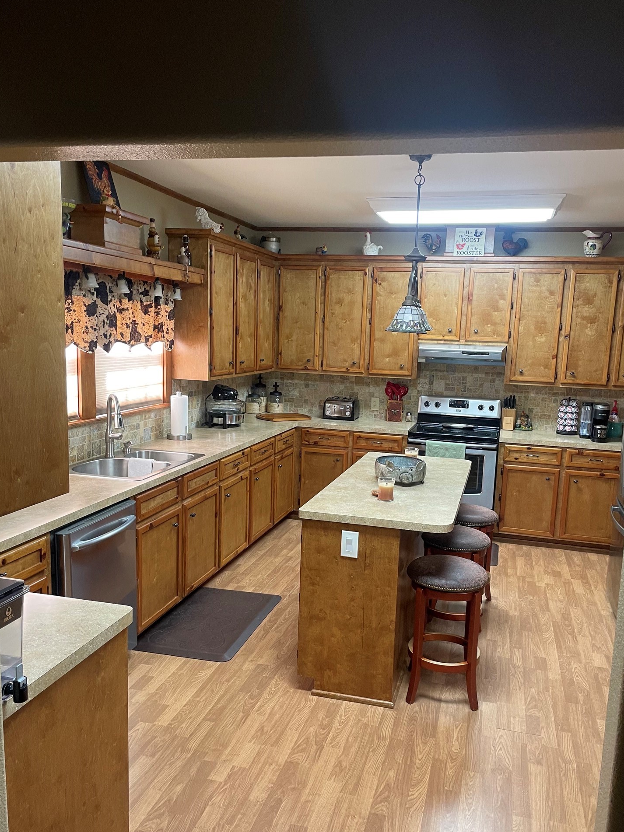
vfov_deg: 63.4
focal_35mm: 28
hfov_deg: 49.7
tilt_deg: -9.3
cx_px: 332
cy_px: 434
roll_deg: -1.8
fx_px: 673
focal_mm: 4.2
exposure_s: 1/41
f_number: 1.6
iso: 125
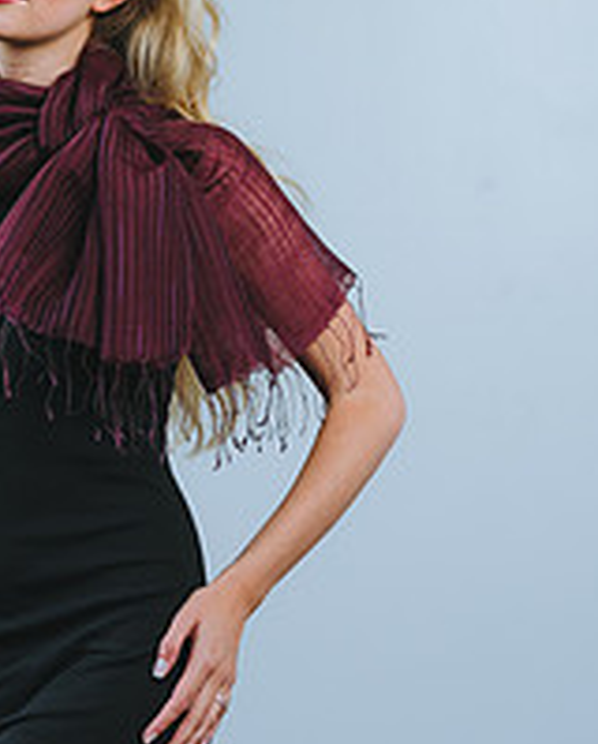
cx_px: 198
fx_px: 3970
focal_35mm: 180
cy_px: 359
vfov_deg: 10.7
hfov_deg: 8.6
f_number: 4
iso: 80
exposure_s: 1/200
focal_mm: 85
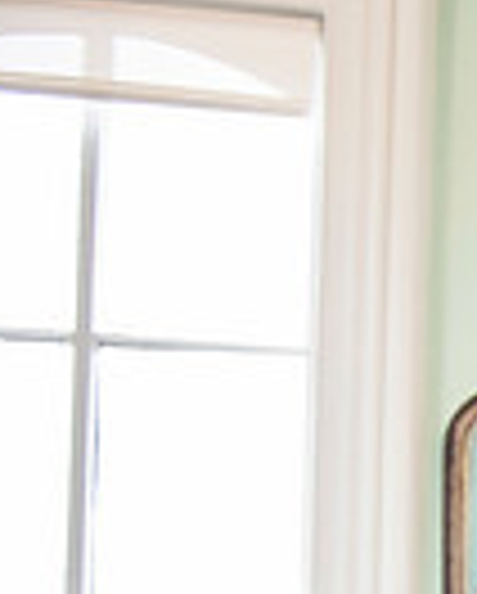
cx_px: 1310
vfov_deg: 16.9
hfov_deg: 11.1
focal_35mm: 104
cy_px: 859
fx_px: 1831
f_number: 2.8
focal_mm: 24
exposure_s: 1/125
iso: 400
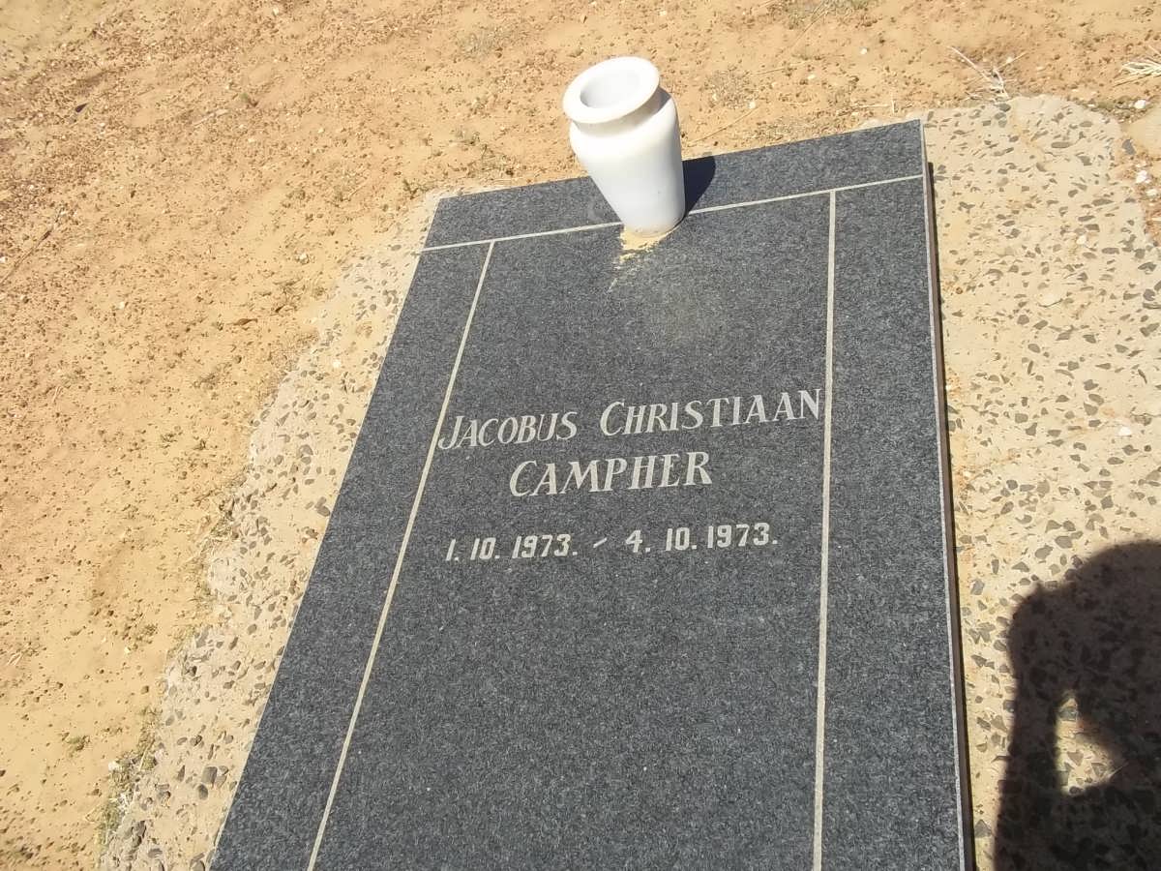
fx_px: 1073
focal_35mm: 32
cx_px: 580
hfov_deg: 56.8
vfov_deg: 44.2
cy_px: 436
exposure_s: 1/400
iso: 80
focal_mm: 5.7
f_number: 5.5
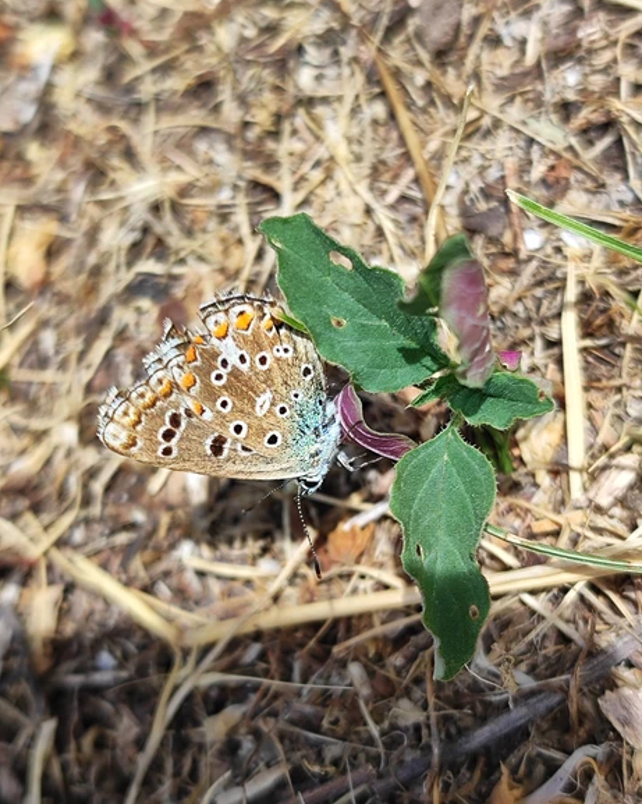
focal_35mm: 26
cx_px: 320
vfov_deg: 66.0
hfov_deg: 54.9
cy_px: 380
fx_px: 618
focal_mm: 5.89
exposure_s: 1/315
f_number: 1.89
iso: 50
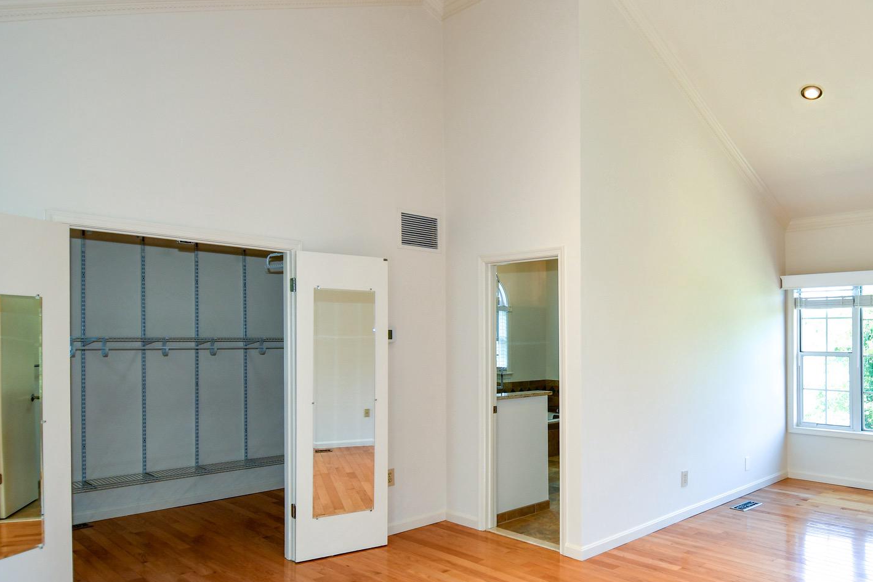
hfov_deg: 68.2
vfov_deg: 49.1
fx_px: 630
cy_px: 361
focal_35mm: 26
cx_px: 550
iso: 200
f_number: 4.5
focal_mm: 12
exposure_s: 1/80
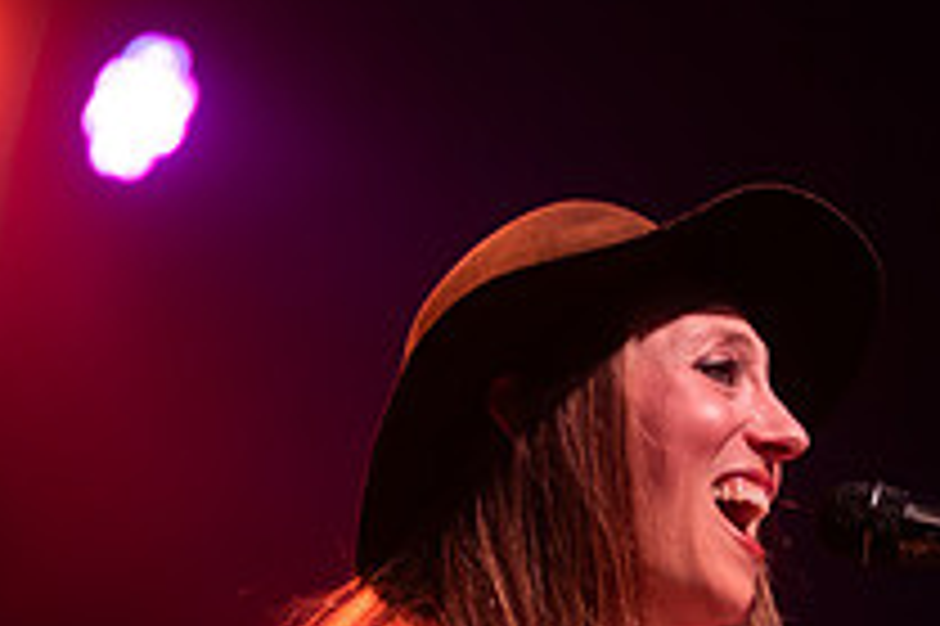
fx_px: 9810
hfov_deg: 5.5
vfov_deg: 3.6
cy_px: 673
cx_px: 901
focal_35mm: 376
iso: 1000
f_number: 3.2
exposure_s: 1/250
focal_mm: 125
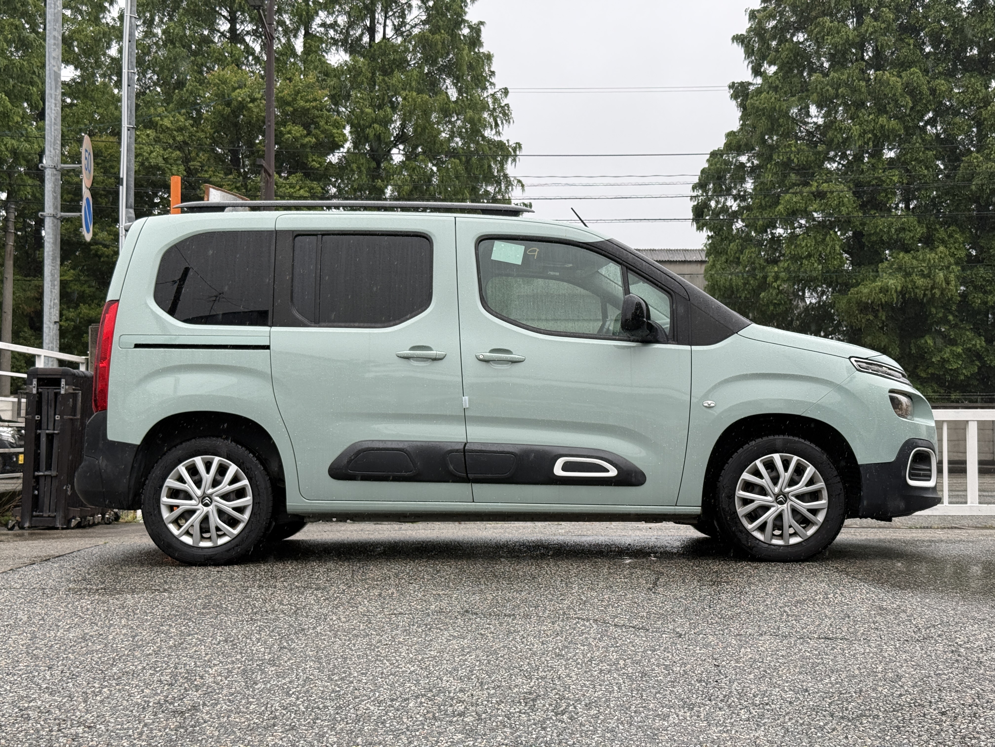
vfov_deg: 30.3
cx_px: 498
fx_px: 1380
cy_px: 374
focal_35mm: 48
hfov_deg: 39.7
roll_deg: -0.2
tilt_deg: +3.2
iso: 64
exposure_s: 1/733
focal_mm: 6.76
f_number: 1.78
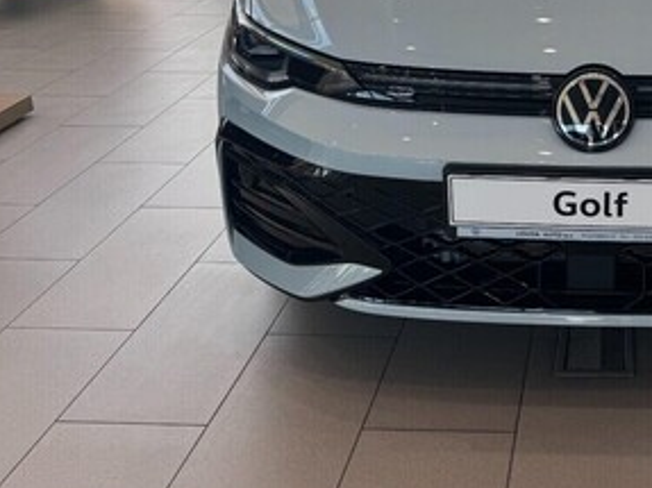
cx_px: 604
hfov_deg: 38.1
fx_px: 866
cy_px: 76
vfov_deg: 30.5
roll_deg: -1.0
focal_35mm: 46
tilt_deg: -18.9
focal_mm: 6.76
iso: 80
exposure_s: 1/283
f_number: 1.78
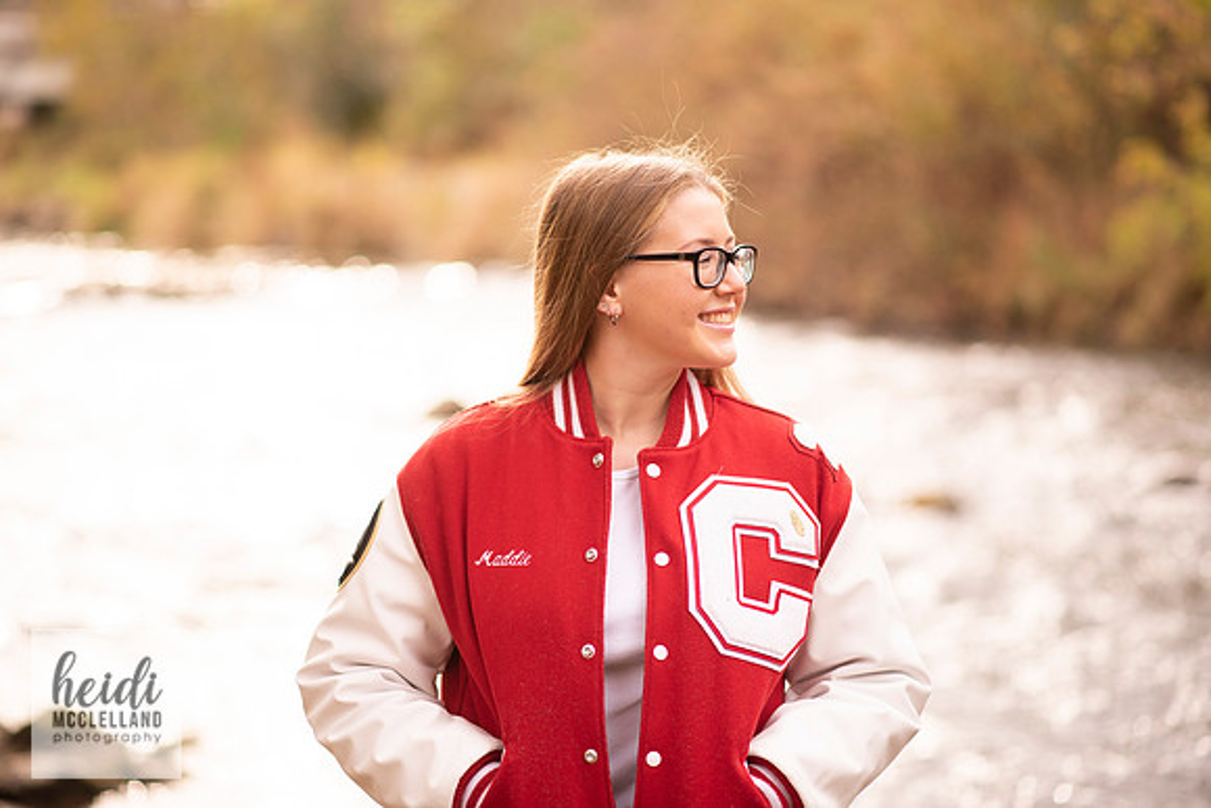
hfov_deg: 23.9
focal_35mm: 85
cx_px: 606
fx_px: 2860
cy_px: 404
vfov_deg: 16.1
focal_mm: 85
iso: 100
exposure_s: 1/800
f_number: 1.8
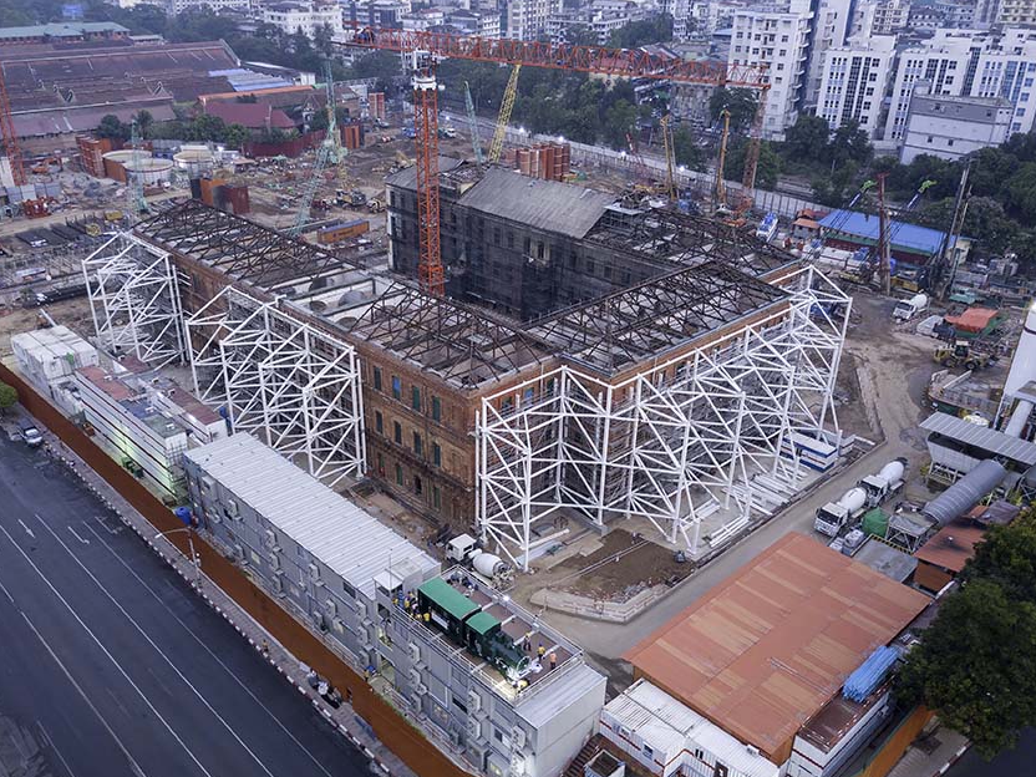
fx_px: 898
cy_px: 437
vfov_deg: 46.7
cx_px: 492
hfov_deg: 59.9
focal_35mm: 30
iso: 100
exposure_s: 1/20
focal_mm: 4.73
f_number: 2.2
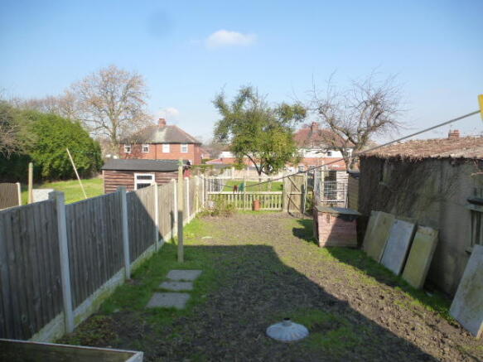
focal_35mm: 24
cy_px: 181
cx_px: 242
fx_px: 335
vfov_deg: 56.8
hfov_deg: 71.6
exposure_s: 1/640
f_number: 3.3
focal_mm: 4.3
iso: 160
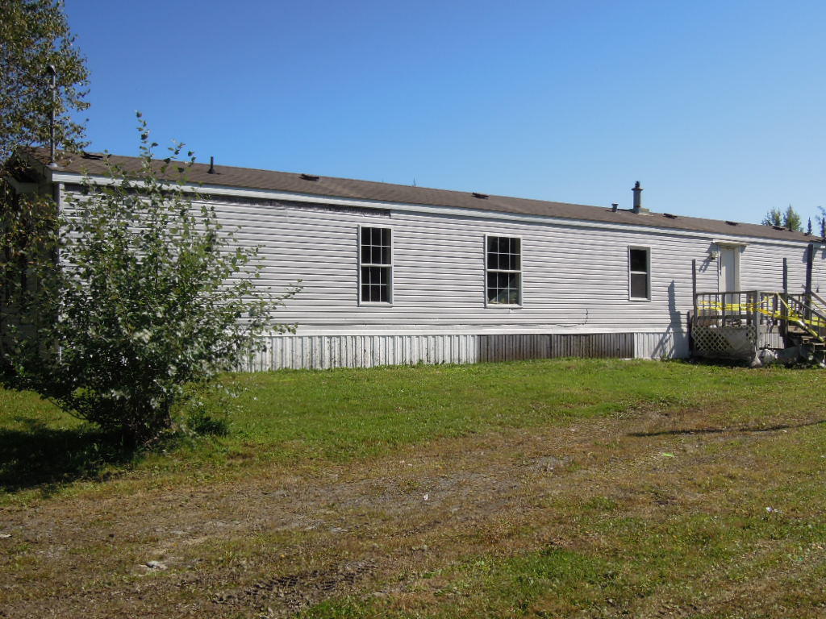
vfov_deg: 36.0
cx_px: 413
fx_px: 954
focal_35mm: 40
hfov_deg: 46.8
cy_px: 310
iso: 160
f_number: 4.6
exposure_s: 1/1250
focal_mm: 7.2
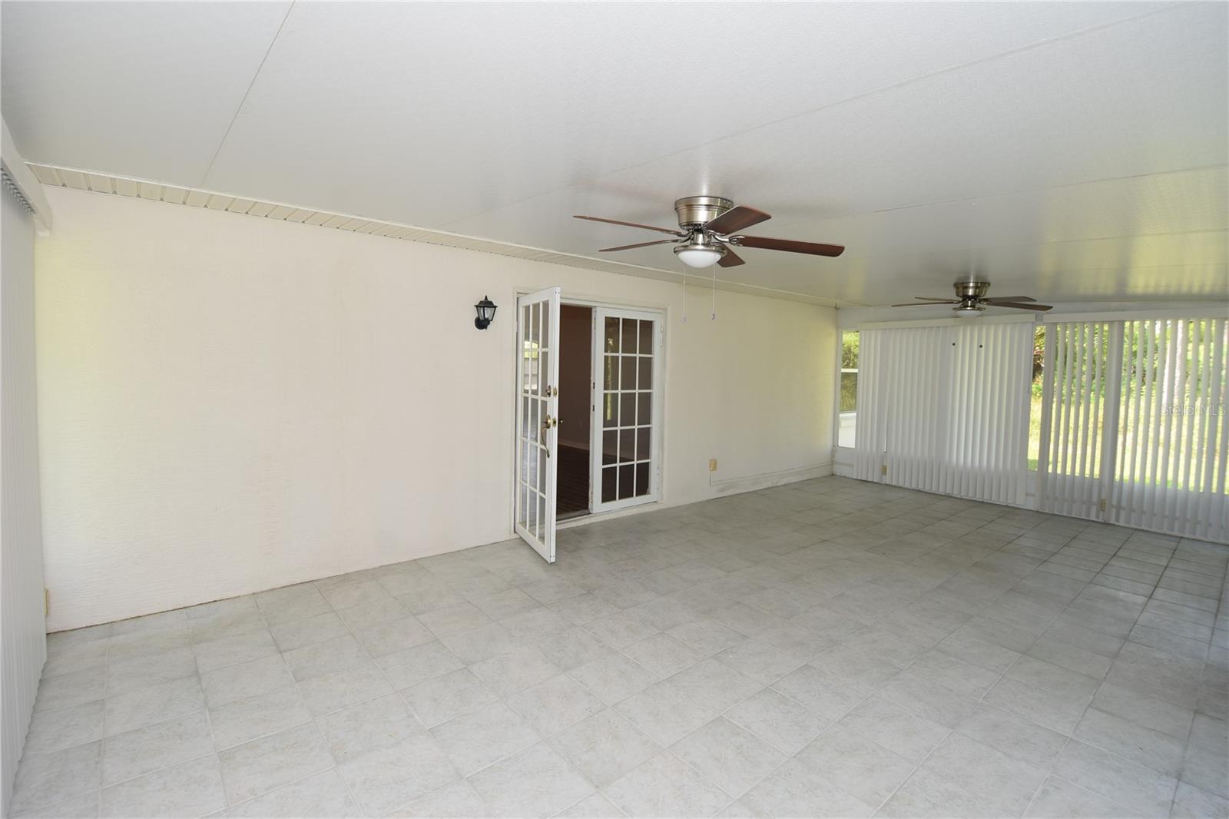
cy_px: 410
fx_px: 563
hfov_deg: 95.0
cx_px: 614
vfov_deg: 72.0
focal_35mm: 16
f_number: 4.5
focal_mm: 11
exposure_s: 1/80
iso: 200
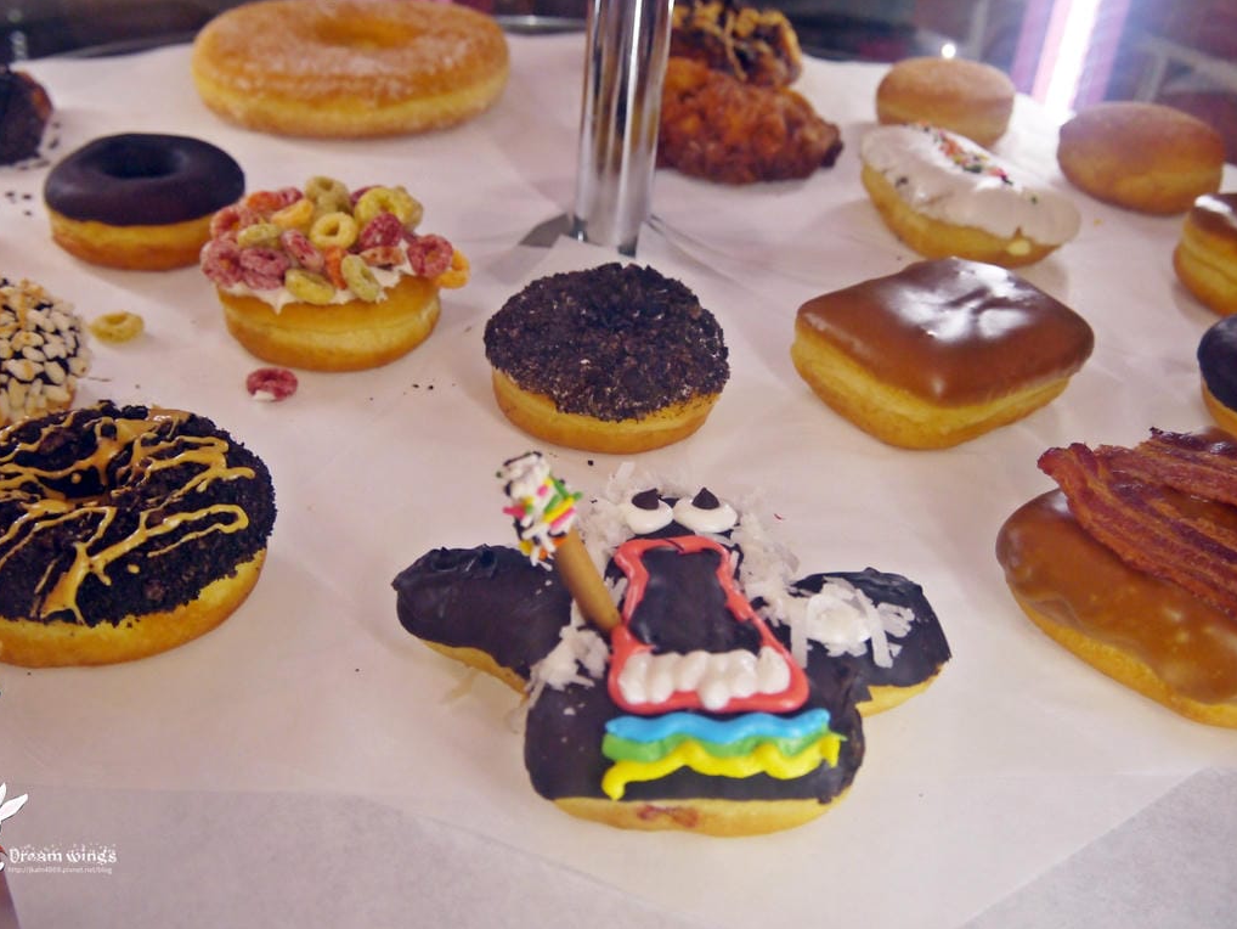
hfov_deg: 55.3
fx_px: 1180
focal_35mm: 33
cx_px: 578
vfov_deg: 42.9
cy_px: 428
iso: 640
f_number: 3.5
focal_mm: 14
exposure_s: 1/125
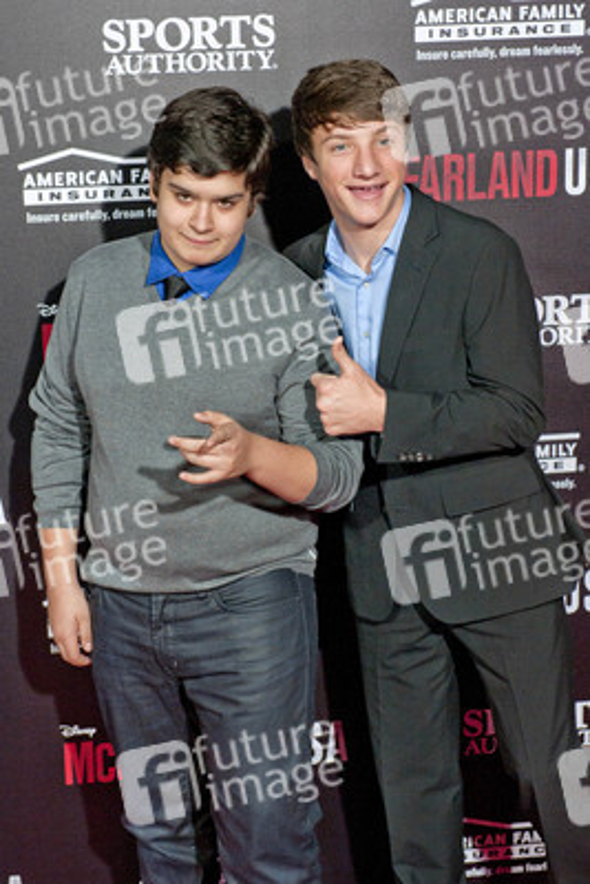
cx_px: 295
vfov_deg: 28.8
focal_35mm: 70
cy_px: 442
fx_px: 1719
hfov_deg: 19.5
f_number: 4.5
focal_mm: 70
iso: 400
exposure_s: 1/400
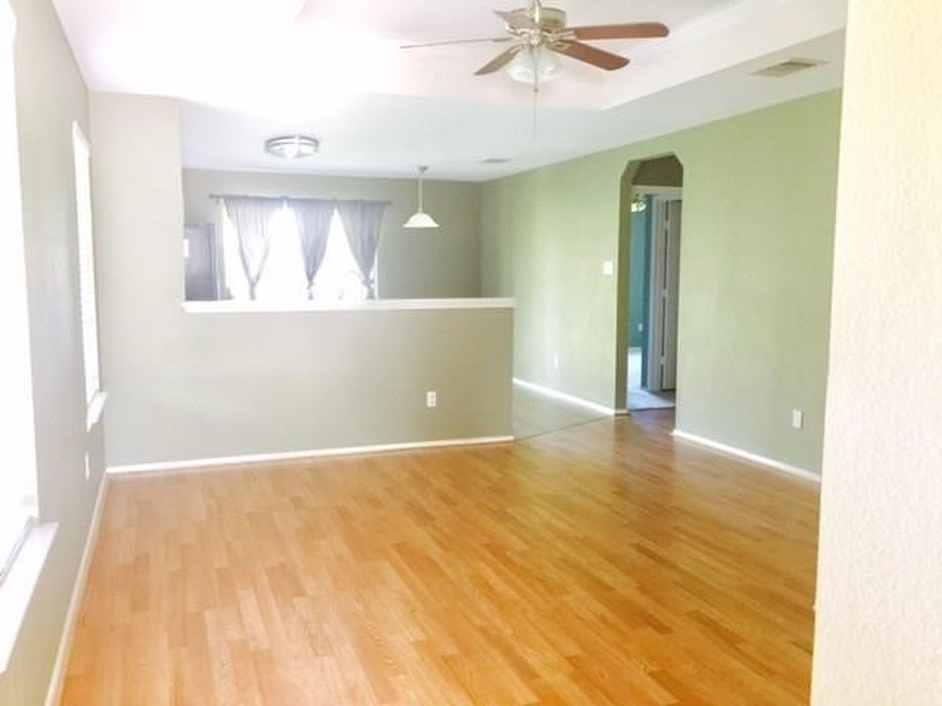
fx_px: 789
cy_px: 353
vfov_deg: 48.2
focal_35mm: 29
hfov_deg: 61.7
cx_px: 471
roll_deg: +0.3
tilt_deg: -5.9
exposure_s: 1/15
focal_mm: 4.15
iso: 125
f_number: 2.2
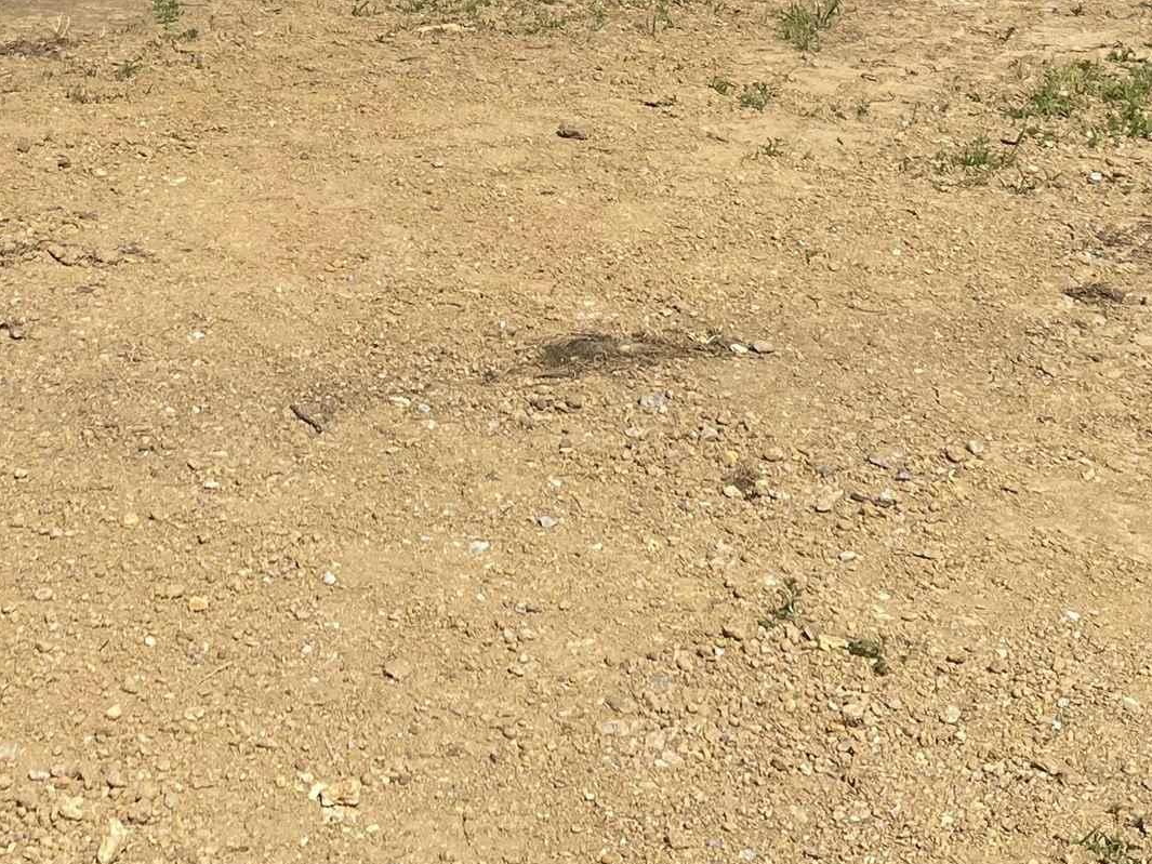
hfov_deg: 25.3
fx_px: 2496
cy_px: -331
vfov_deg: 18.0
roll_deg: +1.4
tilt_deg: -4.8
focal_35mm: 75
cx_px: 153
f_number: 1.6
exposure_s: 1/6579
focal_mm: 5.1
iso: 32
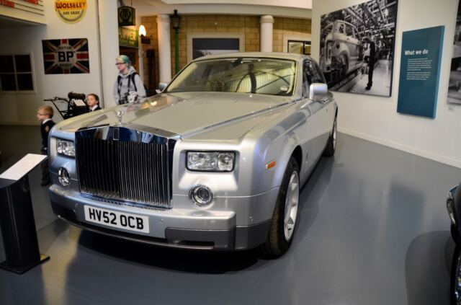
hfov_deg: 67.5
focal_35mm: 27
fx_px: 345
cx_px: 230
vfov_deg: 47.7
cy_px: 152
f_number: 3.5
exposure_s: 1/40
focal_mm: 18
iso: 400
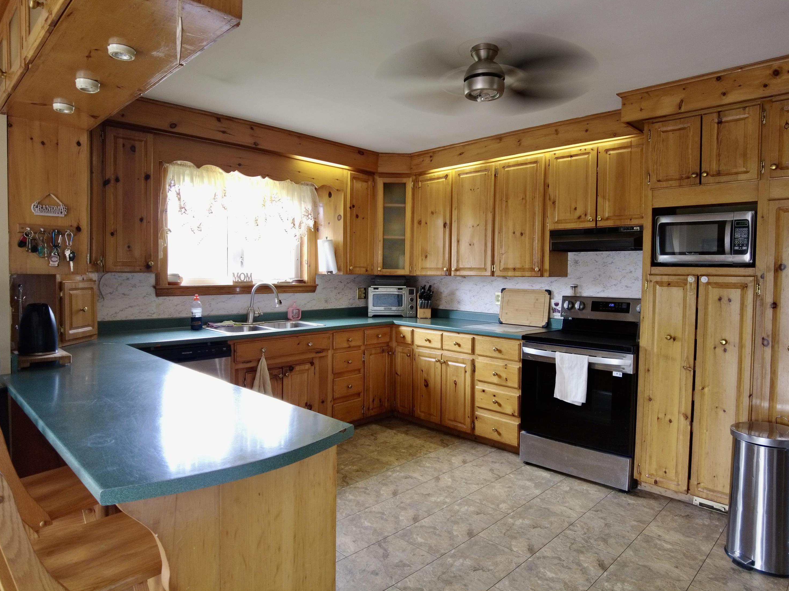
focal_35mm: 21
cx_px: 396
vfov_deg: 63.4
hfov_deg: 79.0
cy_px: 282
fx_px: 479
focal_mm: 4.4
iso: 100
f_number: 1.8
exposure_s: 1/15
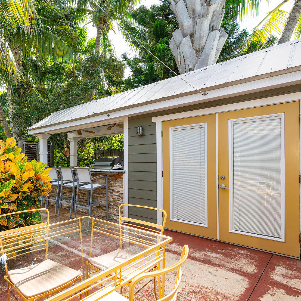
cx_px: 77
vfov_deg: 69.5
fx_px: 216
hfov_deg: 65.6
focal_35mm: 22
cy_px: 162
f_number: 8
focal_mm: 14
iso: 200
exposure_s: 1/100
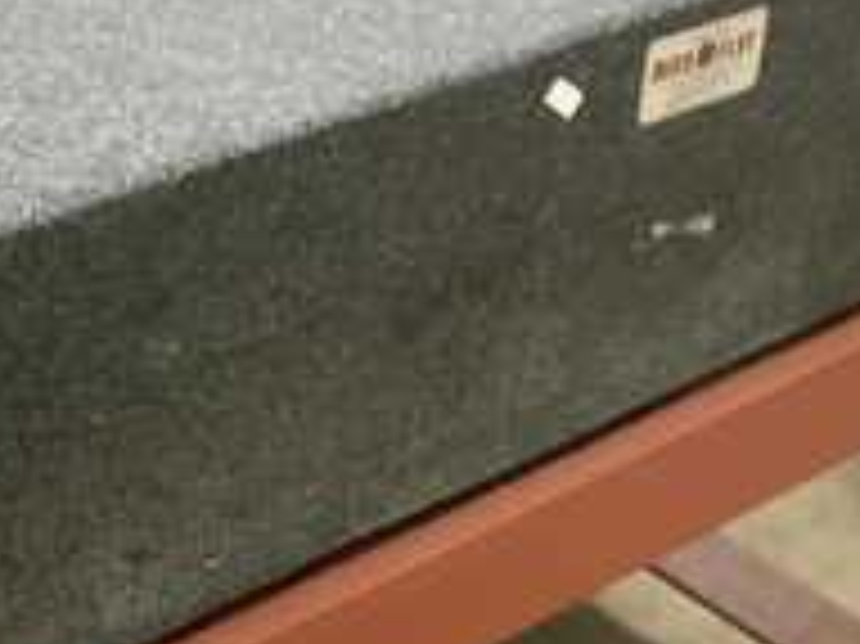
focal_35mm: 91
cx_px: 360
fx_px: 2259
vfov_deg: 16.0
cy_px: 558
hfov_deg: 21.5
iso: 320
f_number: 1.8
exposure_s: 1/40
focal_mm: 3
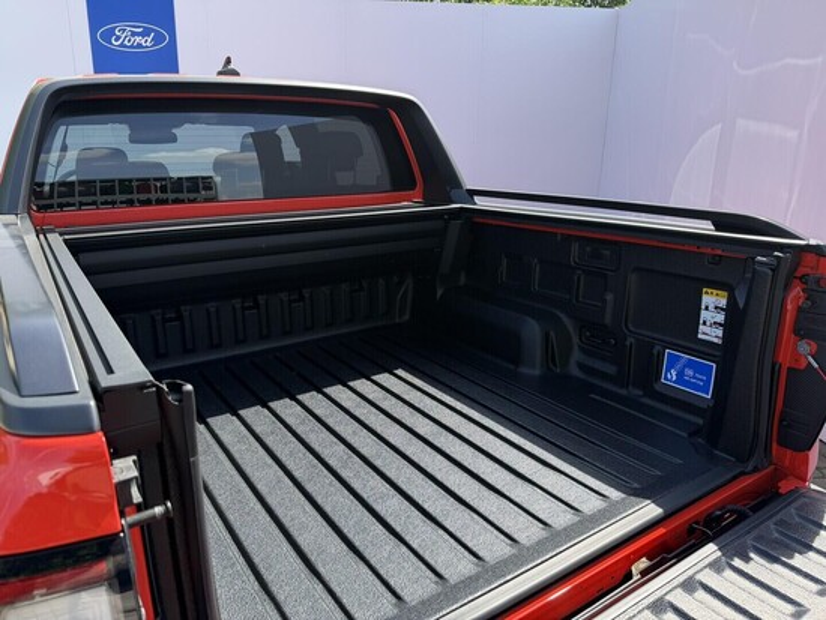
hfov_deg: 71.6
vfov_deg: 56.9
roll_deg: -0.3
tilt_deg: -15.9
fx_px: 573
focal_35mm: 24
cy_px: 310
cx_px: 413
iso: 80
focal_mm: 6.76
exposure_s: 1/1437
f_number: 1.78
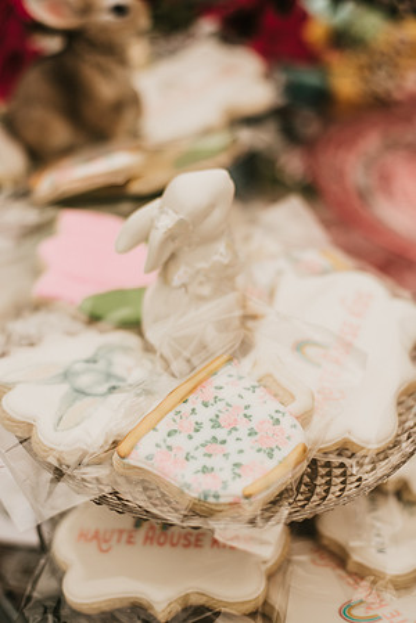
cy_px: 312
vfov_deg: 39.6
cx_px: 208
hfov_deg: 27.0
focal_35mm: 50
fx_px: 867
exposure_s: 1/1600
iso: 100
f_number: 2.2
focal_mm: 50
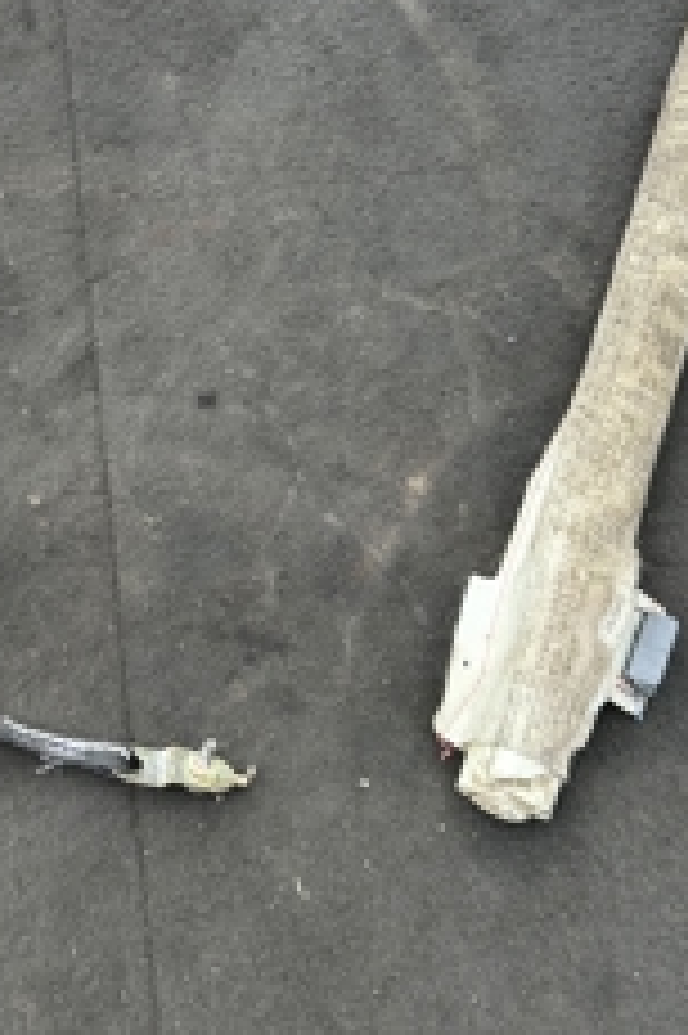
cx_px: 92
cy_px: 310
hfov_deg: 25.3
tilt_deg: -69.1
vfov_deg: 37.6
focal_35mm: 52
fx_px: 1493
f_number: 1.78
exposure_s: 1/227
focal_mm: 6.86
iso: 80
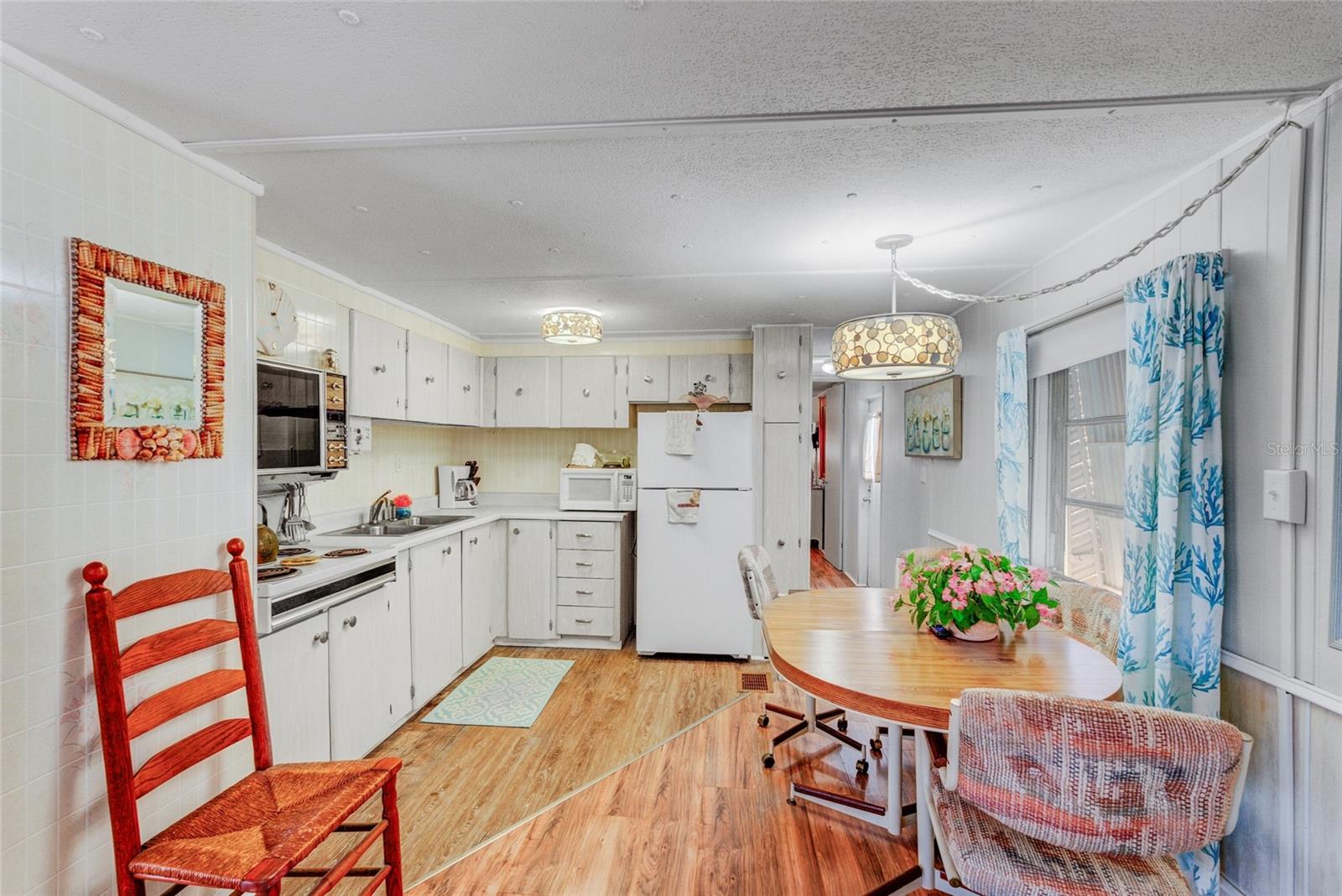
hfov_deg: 96.7
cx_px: 671
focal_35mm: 16
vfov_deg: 73.8
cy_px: 448
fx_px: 597
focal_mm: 16
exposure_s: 1/20
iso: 400
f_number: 8
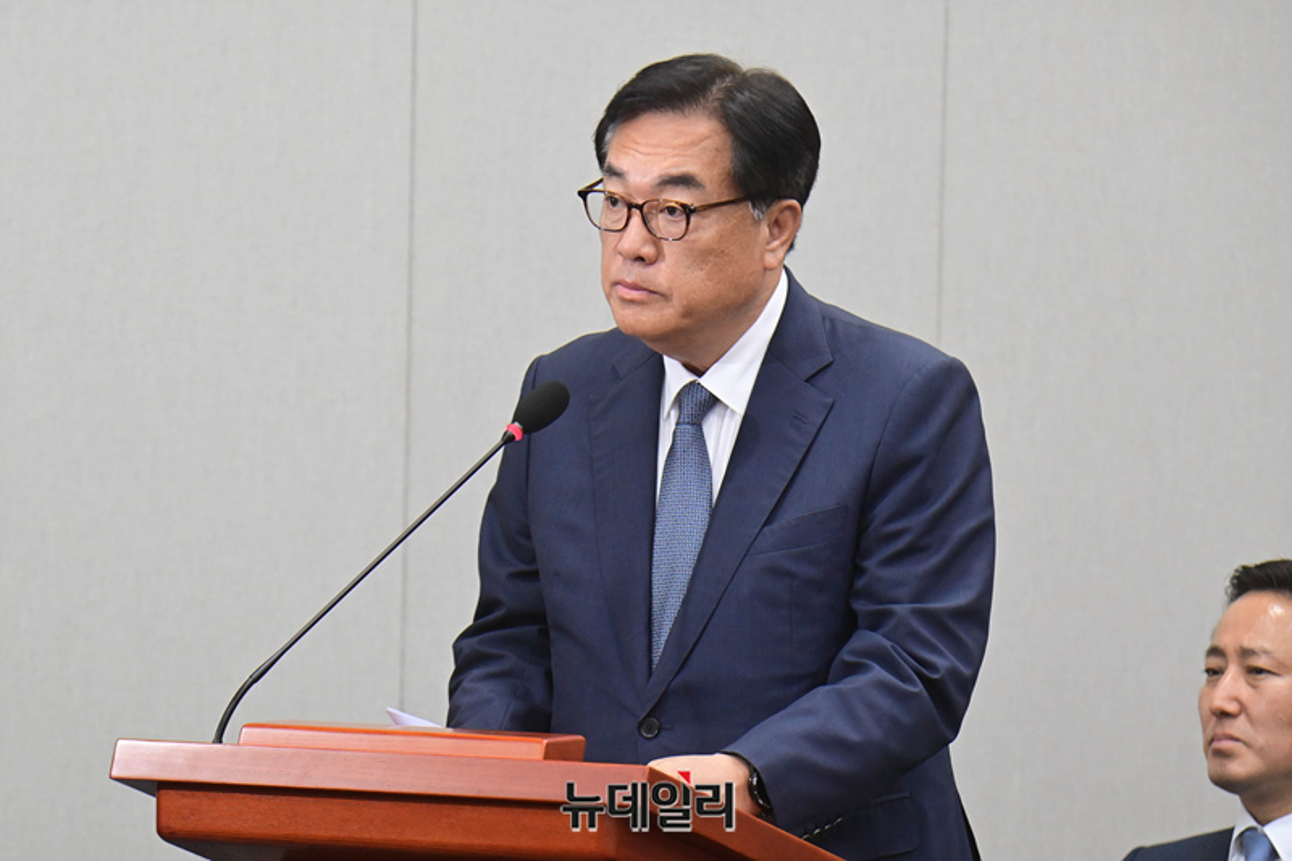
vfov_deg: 6.9
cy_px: 430
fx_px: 7176
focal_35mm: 200
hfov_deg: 10.3
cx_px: 646
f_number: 7.1
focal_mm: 200
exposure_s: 1/250
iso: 6400
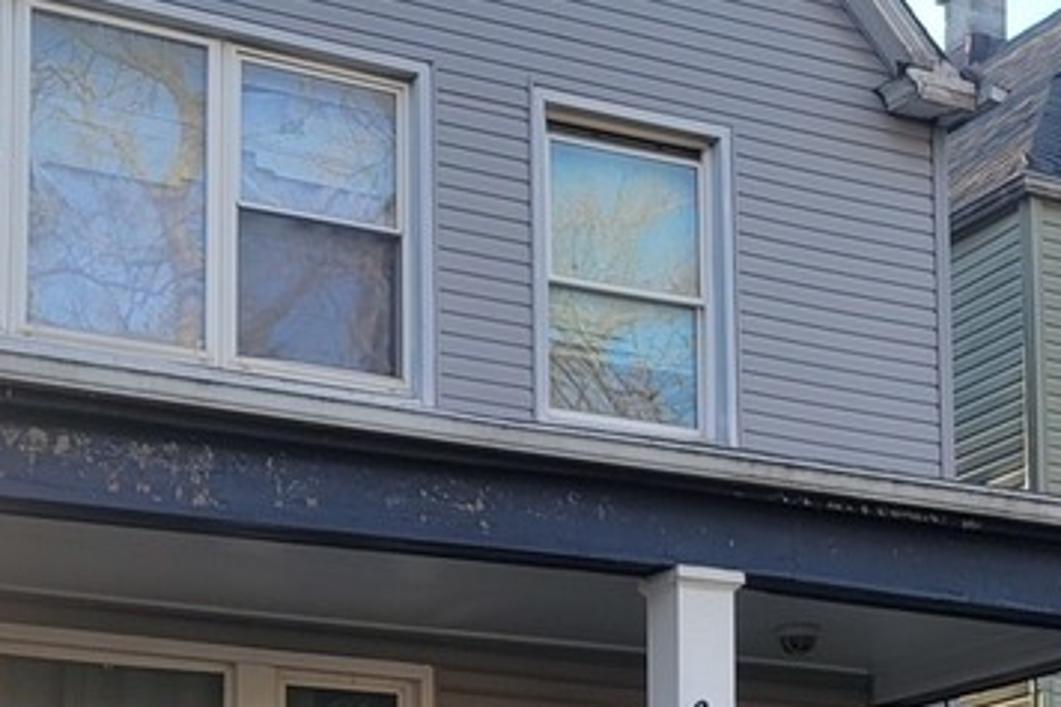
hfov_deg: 24.8
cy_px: 871
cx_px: 557
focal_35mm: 82
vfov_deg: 15.9
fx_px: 2415
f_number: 1.8
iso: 40
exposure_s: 1/475
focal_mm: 5.4
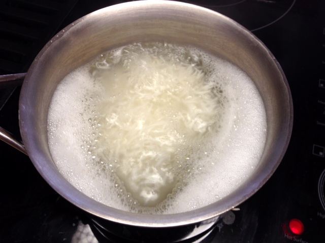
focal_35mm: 35
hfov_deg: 52.6
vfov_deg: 40.7
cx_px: 162
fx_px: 329
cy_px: 122
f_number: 2.4
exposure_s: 1/24
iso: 50
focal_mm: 4.28
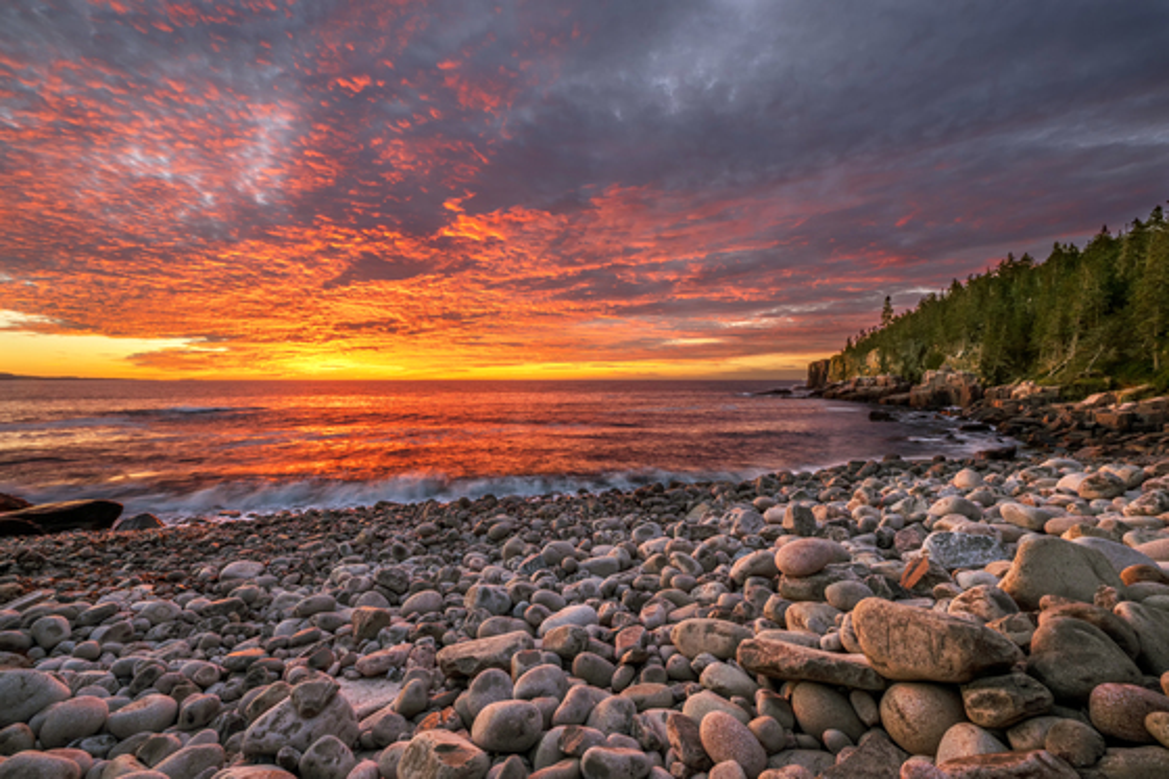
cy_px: 390
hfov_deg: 104.3
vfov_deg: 81.2
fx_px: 454
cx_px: 584
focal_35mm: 14
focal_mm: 14
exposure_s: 1/1.67
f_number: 22
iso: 64
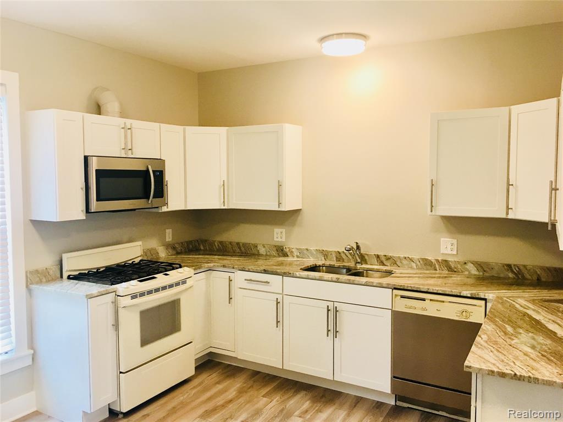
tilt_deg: -5.0
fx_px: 472
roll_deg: +0.7
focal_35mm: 29
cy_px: 211
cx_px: 282
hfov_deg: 61.7
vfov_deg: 48.2
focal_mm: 4.15
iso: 40
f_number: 2.2
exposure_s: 1/30
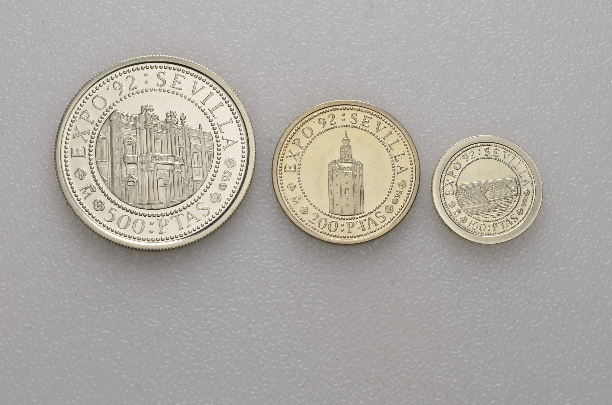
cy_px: 202
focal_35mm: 82
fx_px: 1400
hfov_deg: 24.7
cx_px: 306
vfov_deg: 16.5
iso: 400
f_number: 14
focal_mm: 55
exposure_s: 1/250
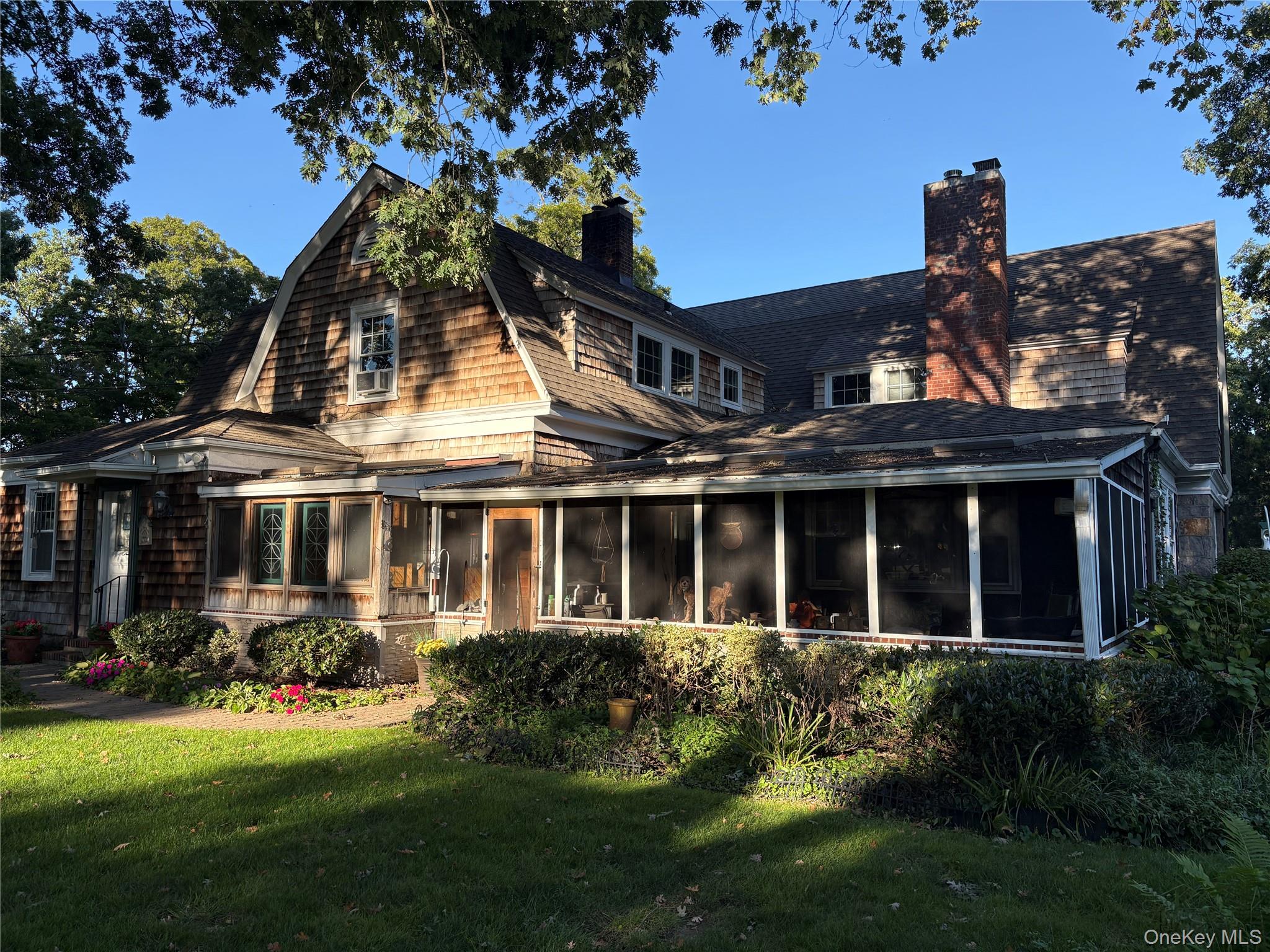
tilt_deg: +4.8
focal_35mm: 26
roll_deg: +0.3
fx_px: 954
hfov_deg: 67.3
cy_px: 476
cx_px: 635
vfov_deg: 53.1
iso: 50
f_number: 1.6
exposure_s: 1/861
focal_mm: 5.96
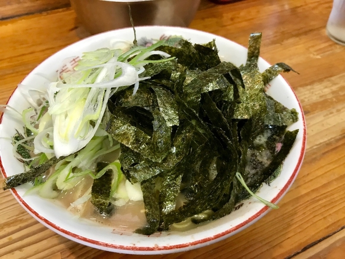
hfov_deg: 63.4
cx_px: 172
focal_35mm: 28
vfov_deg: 49.7
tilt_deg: -49.9
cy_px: 130
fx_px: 279
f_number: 1.8
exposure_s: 1/20
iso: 40
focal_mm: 3.99
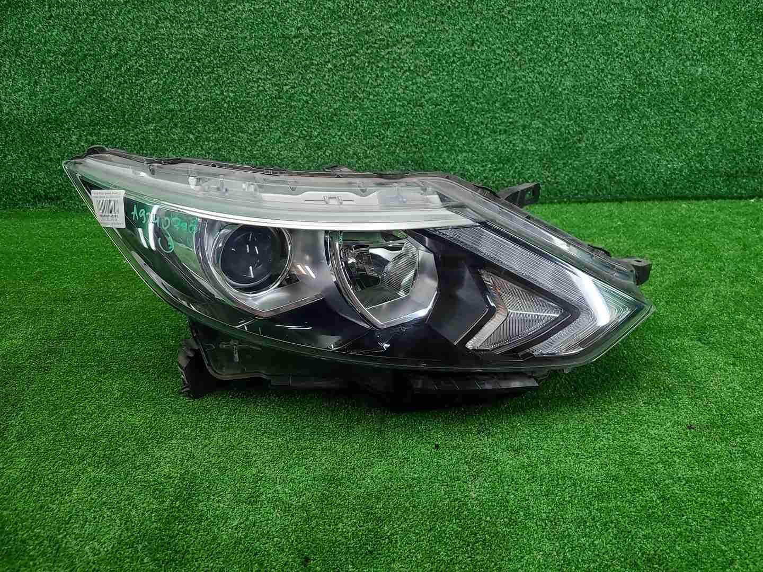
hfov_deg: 67.3
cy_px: 286
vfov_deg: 53.1
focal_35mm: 26
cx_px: 382
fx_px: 573
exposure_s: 1/50
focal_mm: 5.4
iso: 101
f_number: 1.8
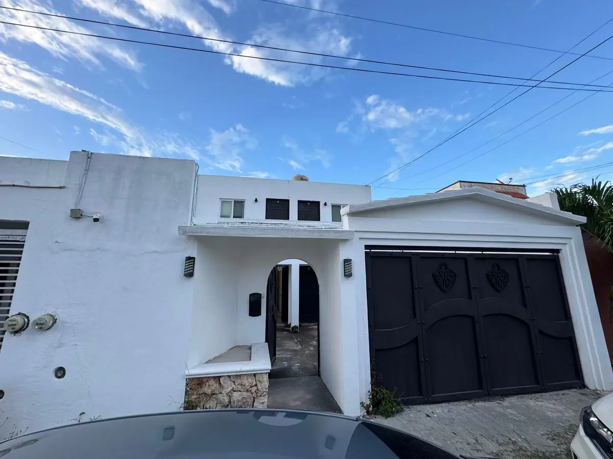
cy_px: 230
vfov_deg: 85.7
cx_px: 306
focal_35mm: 14
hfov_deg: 102.1
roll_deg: +0.2
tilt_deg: +11.1
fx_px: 248
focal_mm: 2.22
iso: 40
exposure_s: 1/301
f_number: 2.2
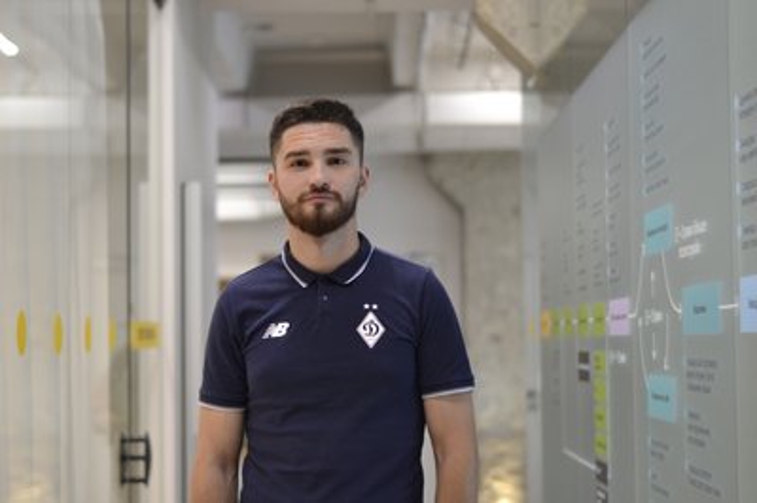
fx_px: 1576
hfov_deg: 27.0
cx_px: 378
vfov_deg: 18.2
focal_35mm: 75
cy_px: 252
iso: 400
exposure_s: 1/60
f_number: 1.8
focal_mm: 50
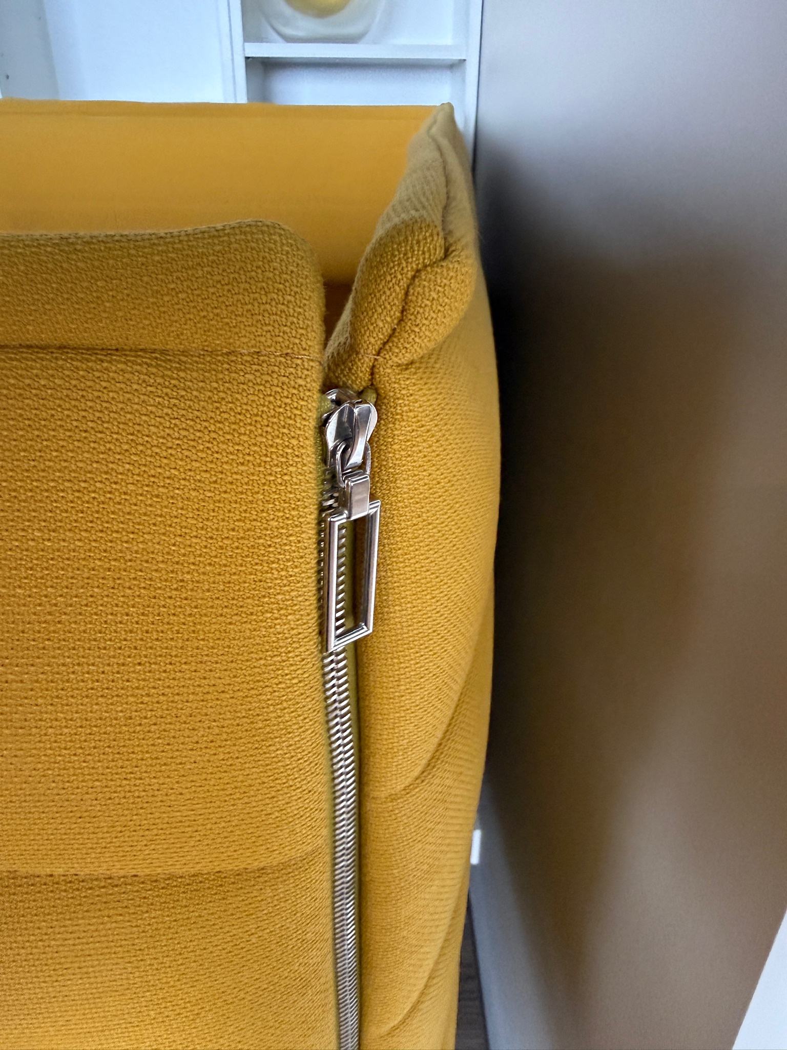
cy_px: 525
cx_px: 394
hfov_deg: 56.8
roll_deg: -1.1
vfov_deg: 71.6
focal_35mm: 24
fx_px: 728
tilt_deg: -26.0
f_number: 2.2
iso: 500
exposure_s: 1/60
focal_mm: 2.22
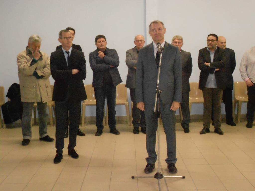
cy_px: 96
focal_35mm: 56
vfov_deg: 26.1
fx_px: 413
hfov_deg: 34.3
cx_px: 128
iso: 1250
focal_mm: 10
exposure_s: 1/60
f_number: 4.9
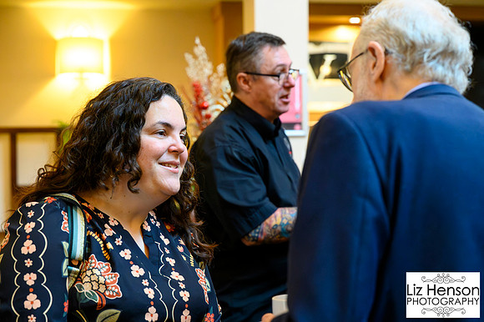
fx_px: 941
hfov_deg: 28.9
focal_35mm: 70
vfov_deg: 19.4
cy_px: 161
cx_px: 242
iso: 14400
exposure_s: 1/160
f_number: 4
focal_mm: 70
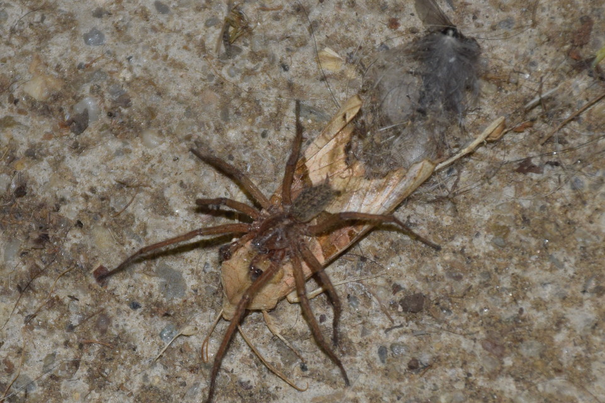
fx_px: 3528
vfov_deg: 6.5
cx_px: 302
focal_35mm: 210
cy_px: 202
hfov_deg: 9.8
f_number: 6.3
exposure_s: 1/60
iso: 320
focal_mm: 140
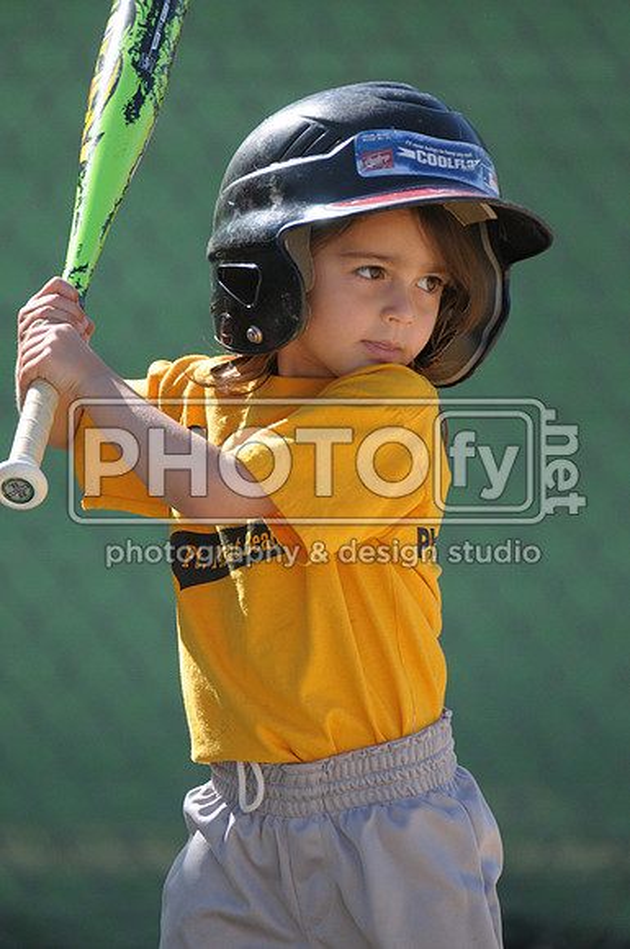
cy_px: 474
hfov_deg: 2.8
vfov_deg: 4.2
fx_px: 13032
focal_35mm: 495
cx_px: 315
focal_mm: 330
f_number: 4
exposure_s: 1/2000
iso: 640
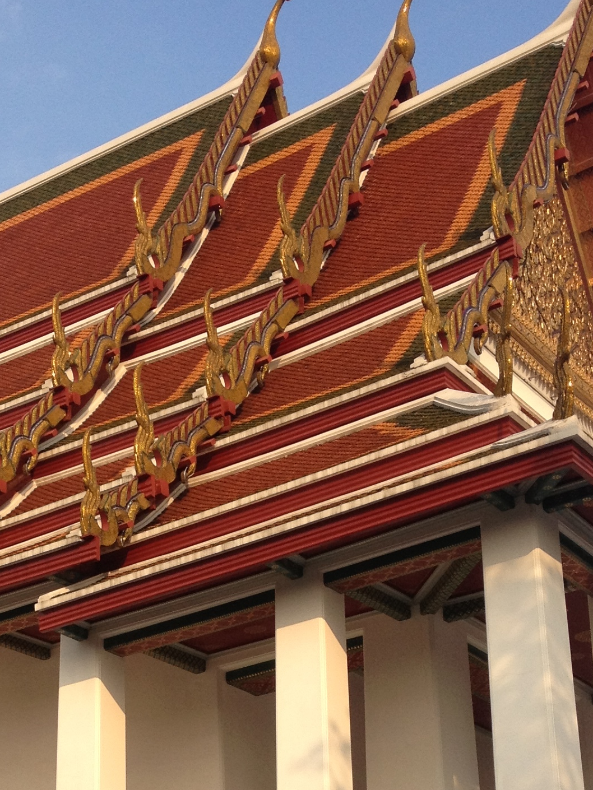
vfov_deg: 23.2
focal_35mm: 81
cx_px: 119
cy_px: 771
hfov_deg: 18.1
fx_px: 1850
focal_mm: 4.28
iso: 64
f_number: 2.4
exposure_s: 1/920
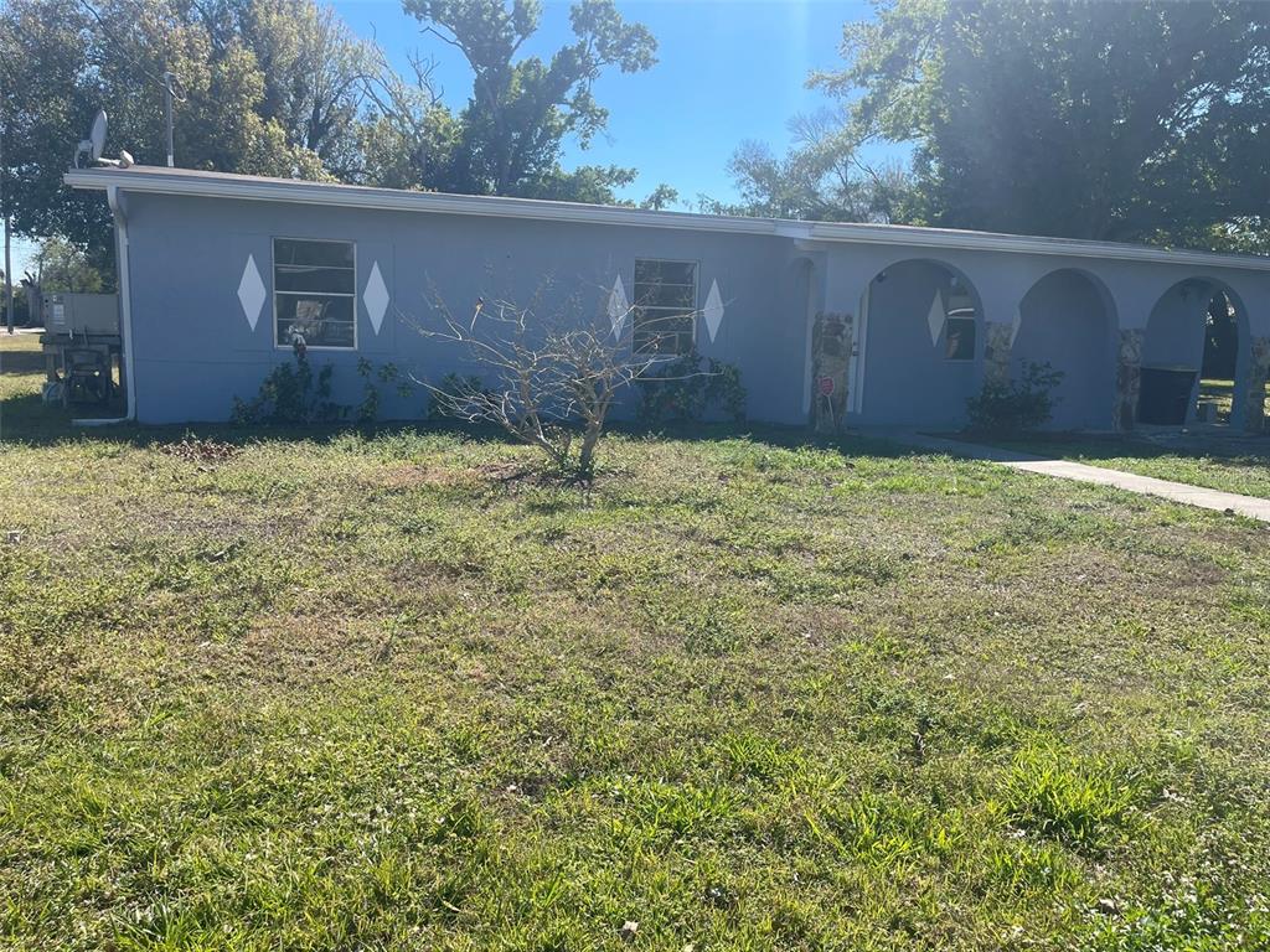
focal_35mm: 25
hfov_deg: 69.4
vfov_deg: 54.9
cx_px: 635
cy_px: 476
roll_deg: -1.6
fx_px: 917
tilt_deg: -9.1
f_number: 1.6
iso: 32
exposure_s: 1/2387
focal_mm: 5.1
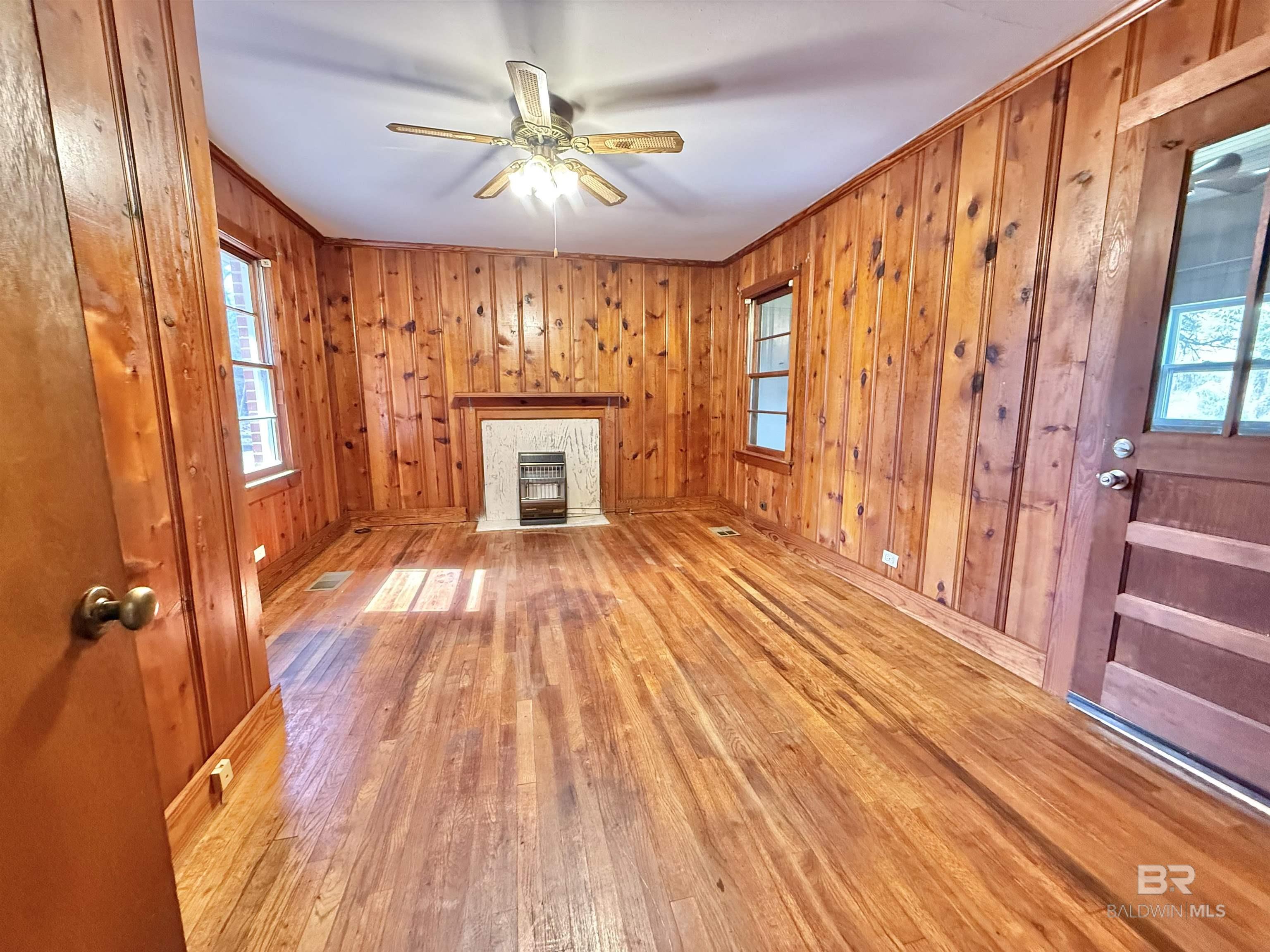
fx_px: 514
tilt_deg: -8.9
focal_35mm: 14
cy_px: 476
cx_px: 635
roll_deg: -0.6
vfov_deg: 85.7
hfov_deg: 102.1
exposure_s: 1/60
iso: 640
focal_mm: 2.22
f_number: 2.2
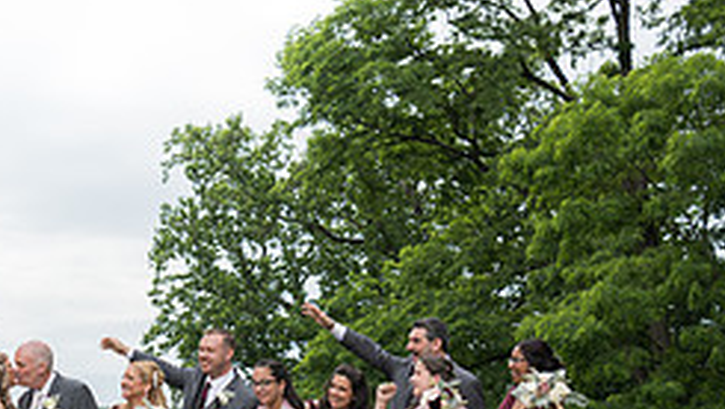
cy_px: 319
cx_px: -86
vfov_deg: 15.4
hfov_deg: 25.1
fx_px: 1500
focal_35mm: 78
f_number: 4.5
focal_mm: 31
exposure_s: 1/320
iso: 64
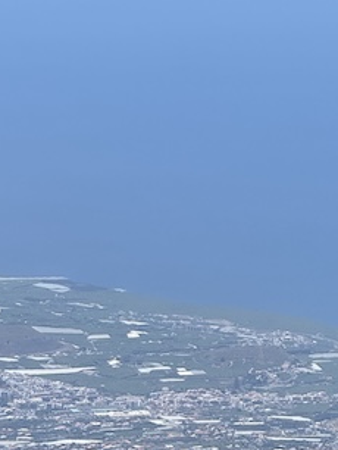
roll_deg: -0.8
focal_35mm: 296
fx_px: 3848
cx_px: 237
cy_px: 425
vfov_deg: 6.7
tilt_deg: -11.1
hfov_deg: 5.0
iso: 64
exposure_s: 1/1866
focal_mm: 15.66
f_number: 2.8
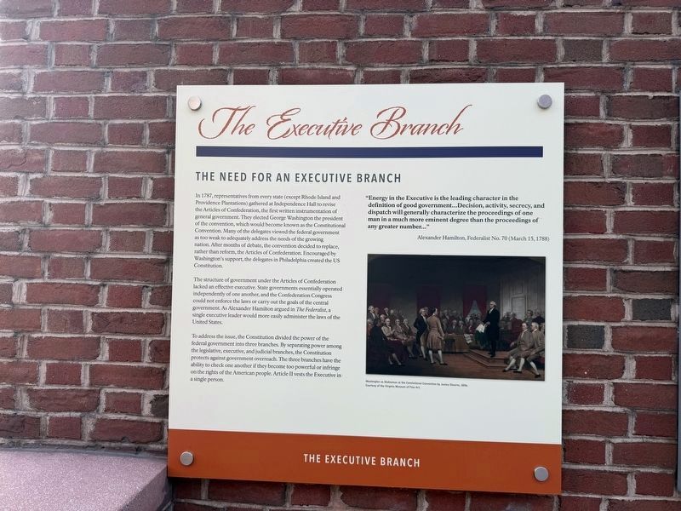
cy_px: 256
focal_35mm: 24
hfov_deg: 71.6
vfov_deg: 56.8
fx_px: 472
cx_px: 340
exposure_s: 1/147
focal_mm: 6.76
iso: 50
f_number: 1.78
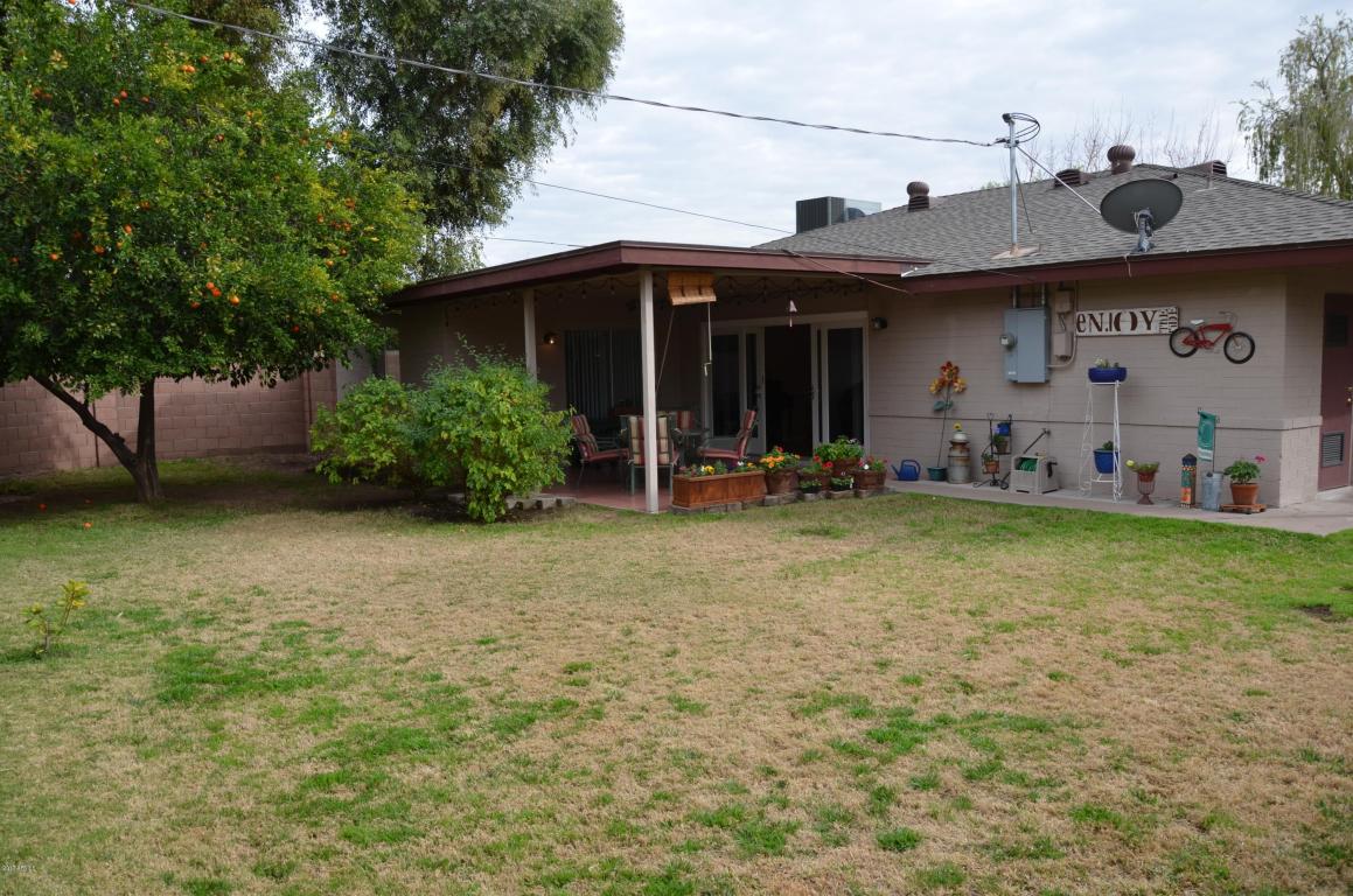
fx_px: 1013
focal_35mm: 27
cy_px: 448
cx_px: 676
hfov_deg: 67.5
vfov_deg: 47.7
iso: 180
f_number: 8
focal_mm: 18
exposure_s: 1/250
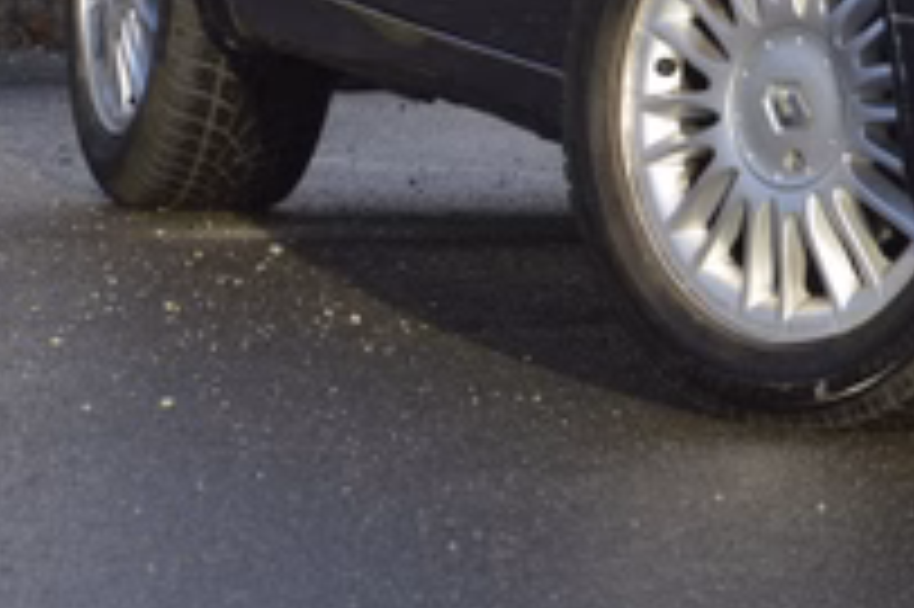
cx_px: 1283
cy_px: -126
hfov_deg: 5.8
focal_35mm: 355
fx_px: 8995
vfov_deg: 3.9
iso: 100
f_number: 6.3
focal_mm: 75
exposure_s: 1/200
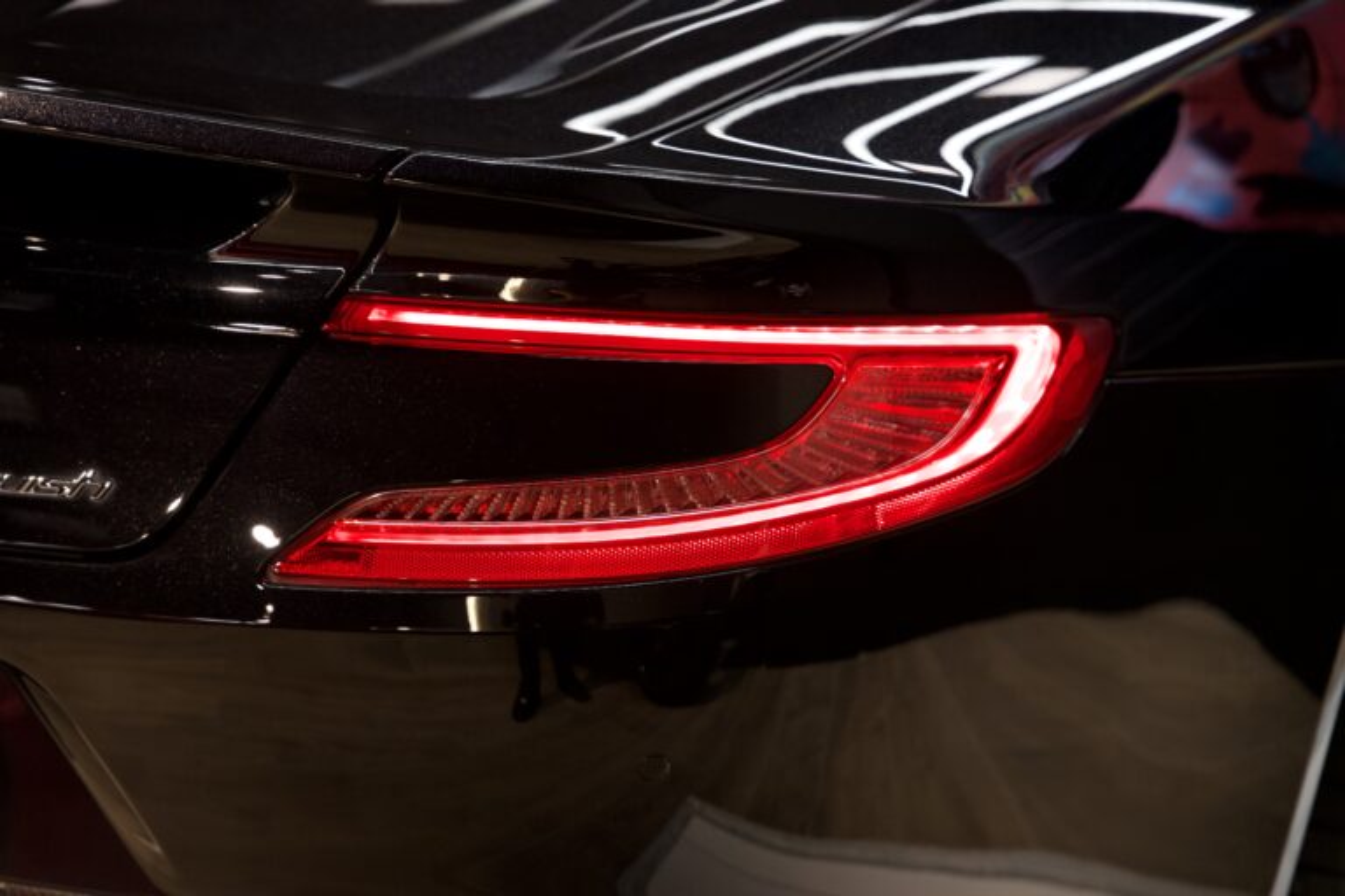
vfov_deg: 19.5
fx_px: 2615
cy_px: 448
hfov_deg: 28.8
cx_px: 672
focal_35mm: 70
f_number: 3.2
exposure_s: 1/60
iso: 1600
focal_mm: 70
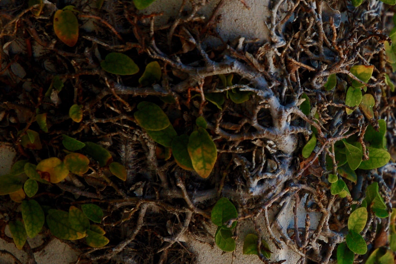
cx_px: 330
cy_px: 99
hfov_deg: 13.4
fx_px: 1682
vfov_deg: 9.0
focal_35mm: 153
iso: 400
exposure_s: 1/2000
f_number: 4.5
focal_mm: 56
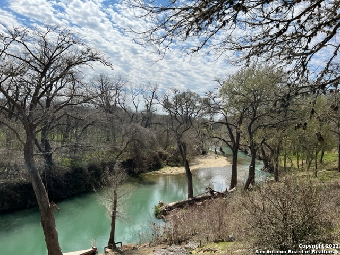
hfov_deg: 67.3
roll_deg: -2.3
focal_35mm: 26
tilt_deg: -1.6
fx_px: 255
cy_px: 128
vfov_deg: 53.1
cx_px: 170
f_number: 1.5
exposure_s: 1/8000
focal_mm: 5.7
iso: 50
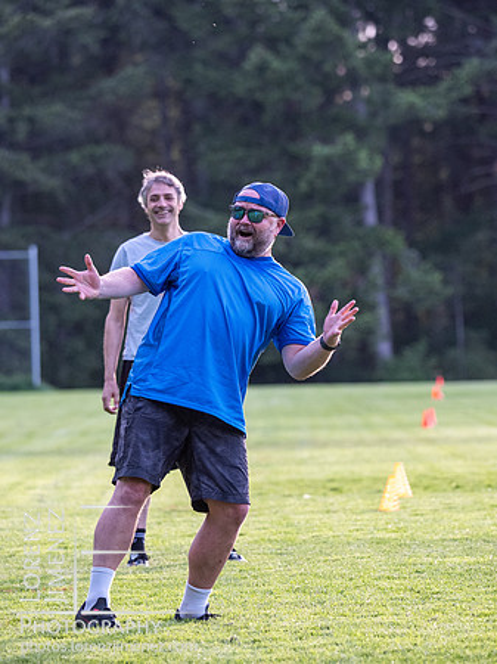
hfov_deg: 5.0
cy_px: 332
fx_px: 5748
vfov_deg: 6.6
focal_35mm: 300
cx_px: 248
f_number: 3.5
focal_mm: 150
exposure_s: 1/800
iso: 1250
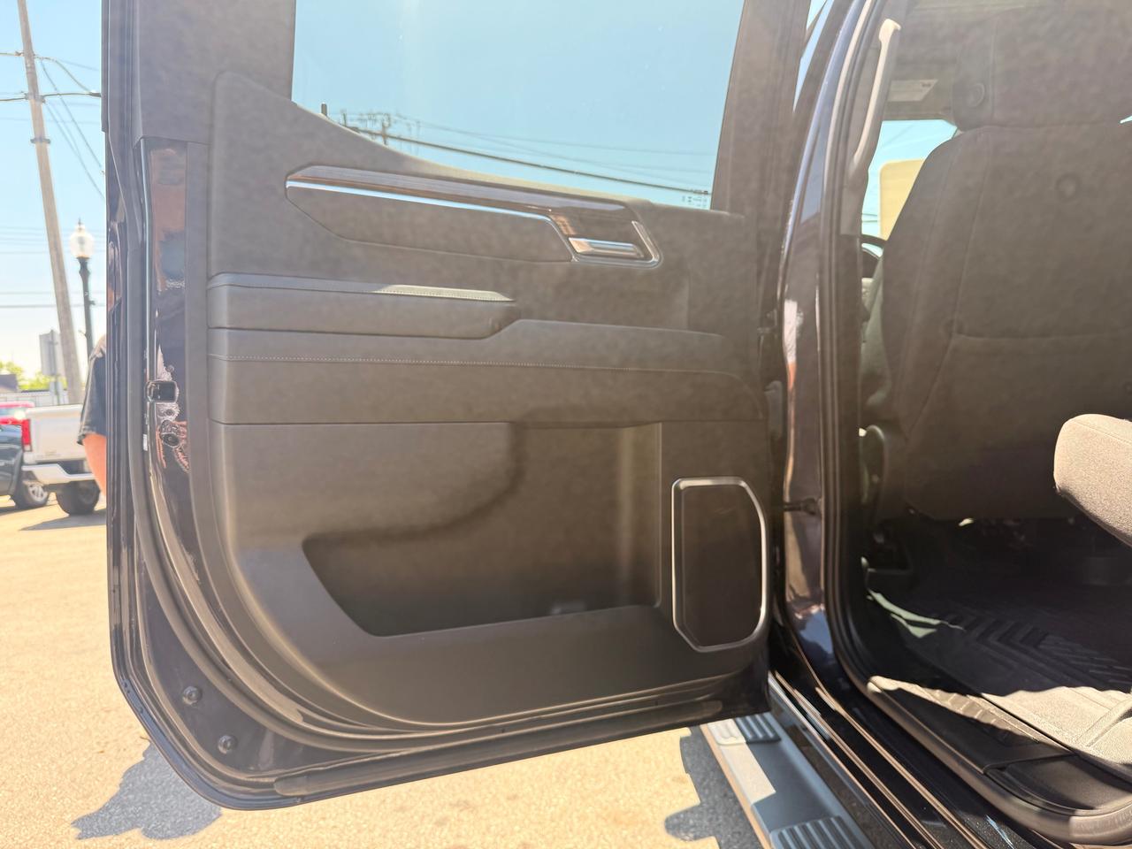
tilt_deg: -2.8
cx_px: 566
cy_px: 424
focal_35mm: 24
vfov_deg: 56.8
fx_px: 785
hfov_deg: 71.6
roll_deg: +2.4
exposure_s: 1/643
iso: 100
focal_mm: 6.76
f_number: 1.78
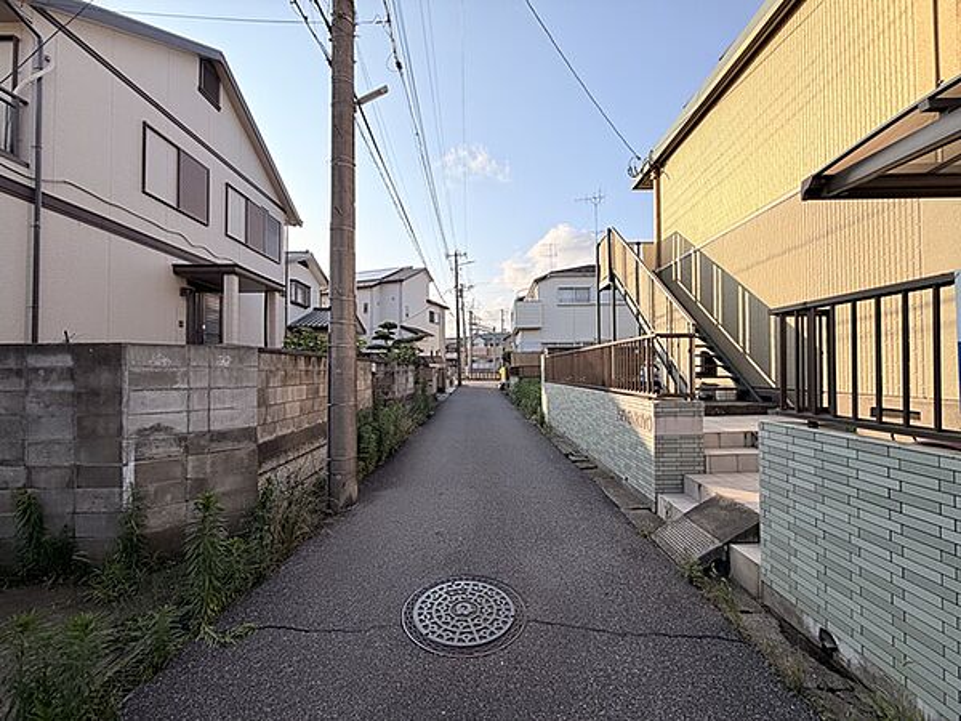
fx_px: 389
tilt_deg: +2.2
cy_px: 360
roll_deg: +0.3
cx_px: 480
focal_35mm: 14
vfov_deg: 85.7
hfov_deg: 102.1
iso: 25
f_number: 2.2
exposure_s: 1/770
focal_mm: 2.22
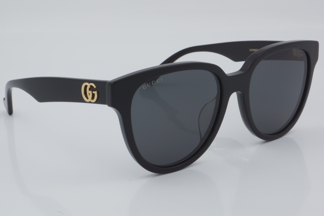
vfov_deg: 18.2
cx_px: 162
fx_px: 675
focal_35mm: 75
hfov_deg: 27.0
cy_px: 108
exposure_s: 1/4
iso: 100
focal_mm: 50
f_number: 32
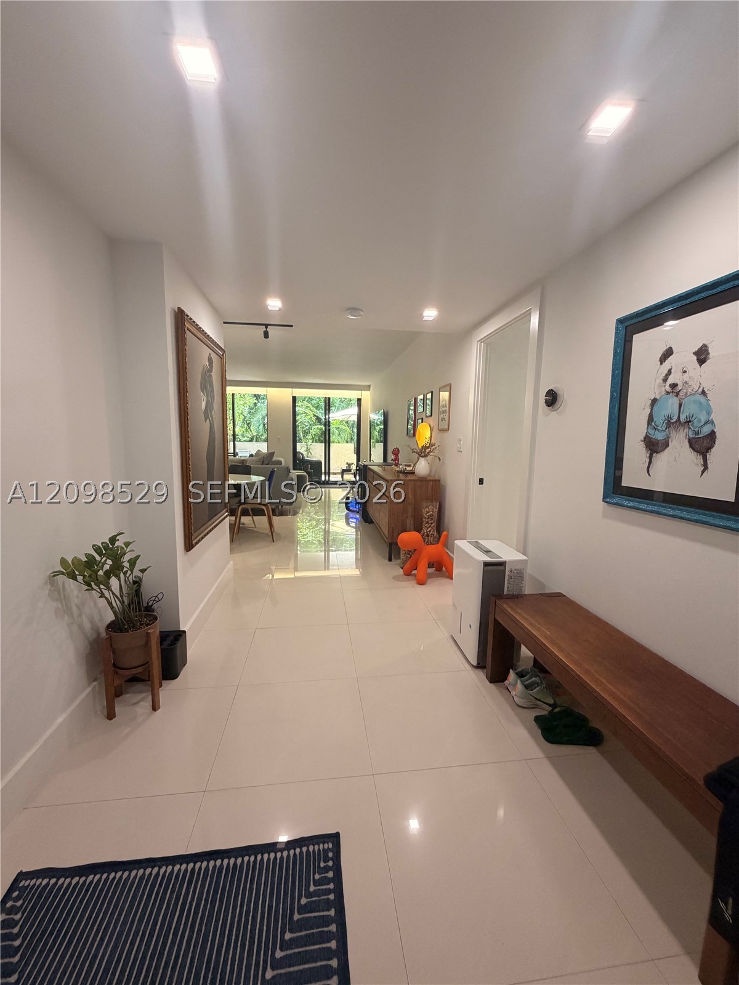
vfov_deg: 102.1
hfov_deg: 85.7
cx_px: 370
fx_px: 399
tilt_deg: -8.0
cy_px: 492
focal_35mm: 14
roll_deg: -1.5
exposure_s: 1/120
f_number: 2.2
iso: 320
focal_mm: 2.22
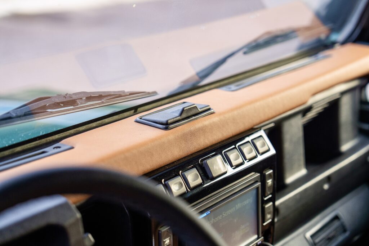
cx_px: 184
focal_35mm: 70
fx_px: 718
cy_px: 123
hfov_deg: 28.8
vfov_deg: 19.5
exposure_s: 1/200
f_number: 2.8
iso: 640
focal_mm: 70
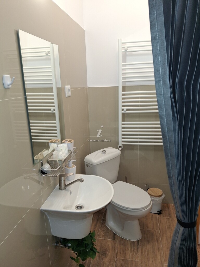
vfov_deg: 69.4
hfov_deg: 54.9
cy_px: 134
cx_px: 100
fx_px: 193
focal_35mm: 25
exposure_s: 1/60
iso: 160
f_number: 1.8
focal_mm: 4.69
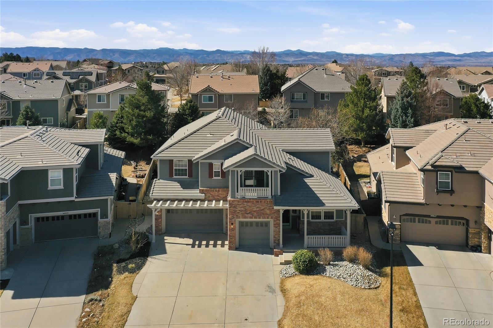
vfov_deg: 46.4
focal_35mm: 28
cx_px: 246
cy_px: 164
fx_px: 383
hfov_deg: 65.5
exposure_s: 1/800
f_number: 6.3
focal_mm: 10.3
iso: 100
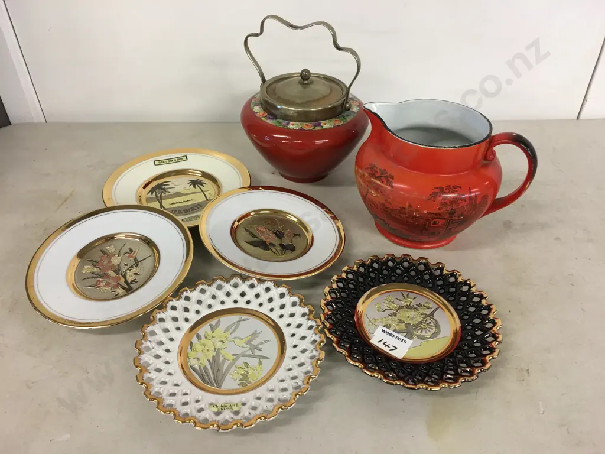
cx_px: 302
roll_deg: +0.5
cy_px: 227
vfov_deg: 48.2
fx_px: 507
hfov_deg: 61.7
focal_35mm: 29
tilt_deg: -37.1
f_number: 2.2
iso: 40
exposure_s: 1/17
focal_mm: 4.15
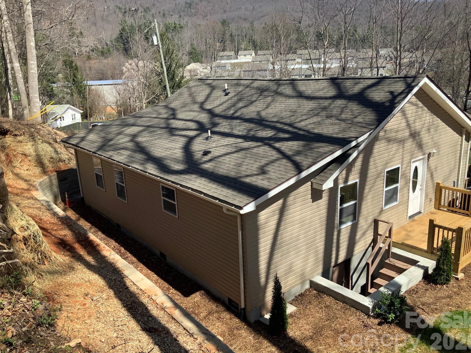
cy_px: 176
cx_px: 238
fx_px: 408
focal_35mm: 30
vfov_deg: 46.8
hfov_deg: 60.0
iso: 16
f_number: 1.8
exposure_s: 1/1311
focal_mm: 3
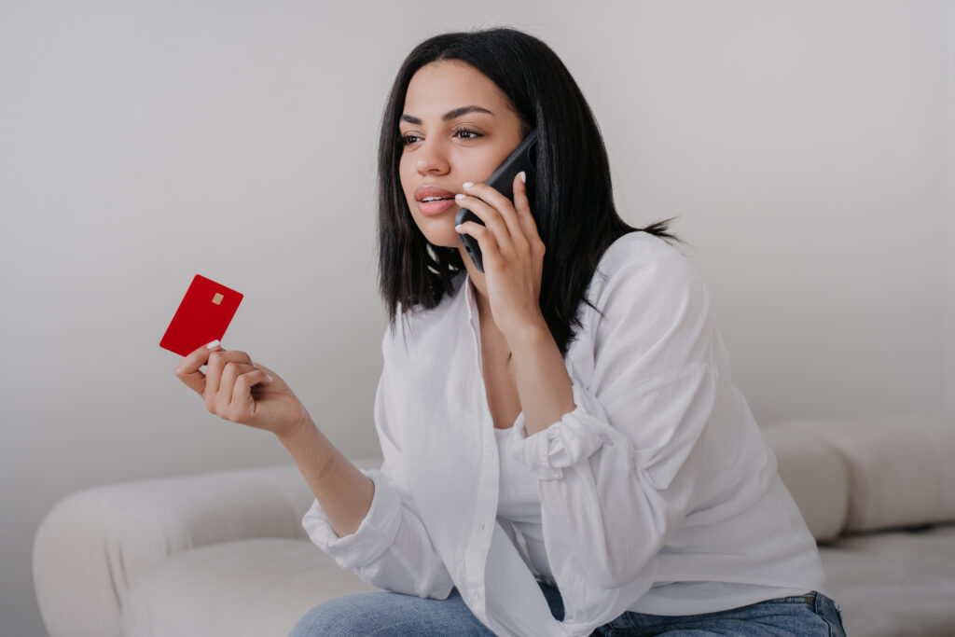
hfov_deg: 32.9
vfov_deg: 22.3
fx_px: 1618
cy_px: 318
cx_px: 478
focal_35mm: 61
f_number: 3.2
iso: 400
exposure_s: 1/250
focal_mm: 61
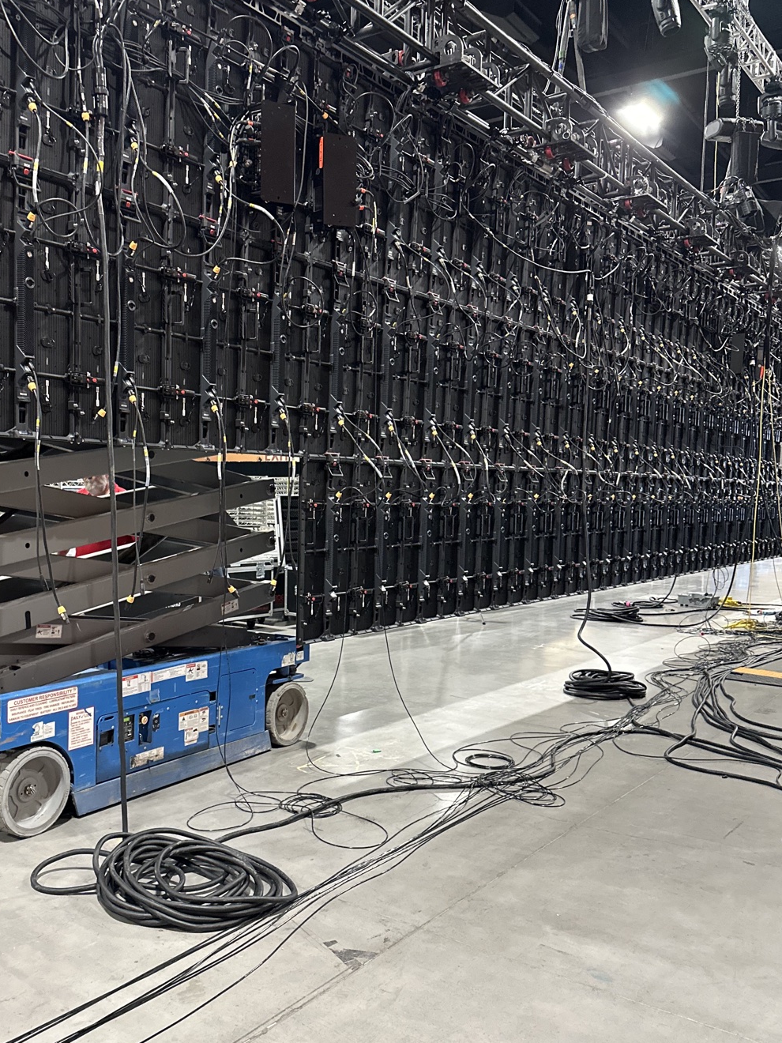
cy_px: 559
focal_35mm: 32
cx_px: 287
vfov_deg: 56.8
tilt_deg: -3.9
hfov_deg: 43.8
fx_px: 964
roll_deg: -2.2
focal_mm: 6.86
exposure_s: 1/60
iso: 640
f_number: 1.78
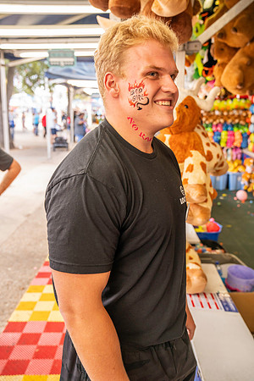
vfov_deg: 54.4
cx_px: 127
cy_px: 190
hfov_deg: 37.9
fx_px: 370
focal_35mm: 35
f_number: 4
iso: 1250
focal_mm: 35
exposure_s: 1/200
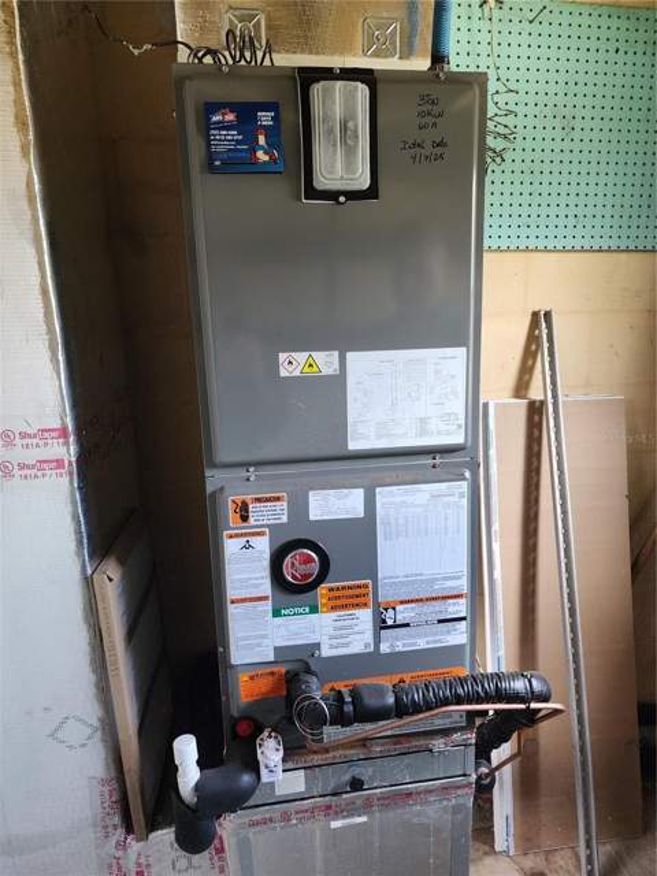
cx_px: 328
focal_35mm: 23
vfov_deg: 73.9
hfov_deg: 58.9
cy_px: 438
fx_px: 582
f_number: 1.8
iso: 640
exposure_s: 1/120
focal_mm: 6.4
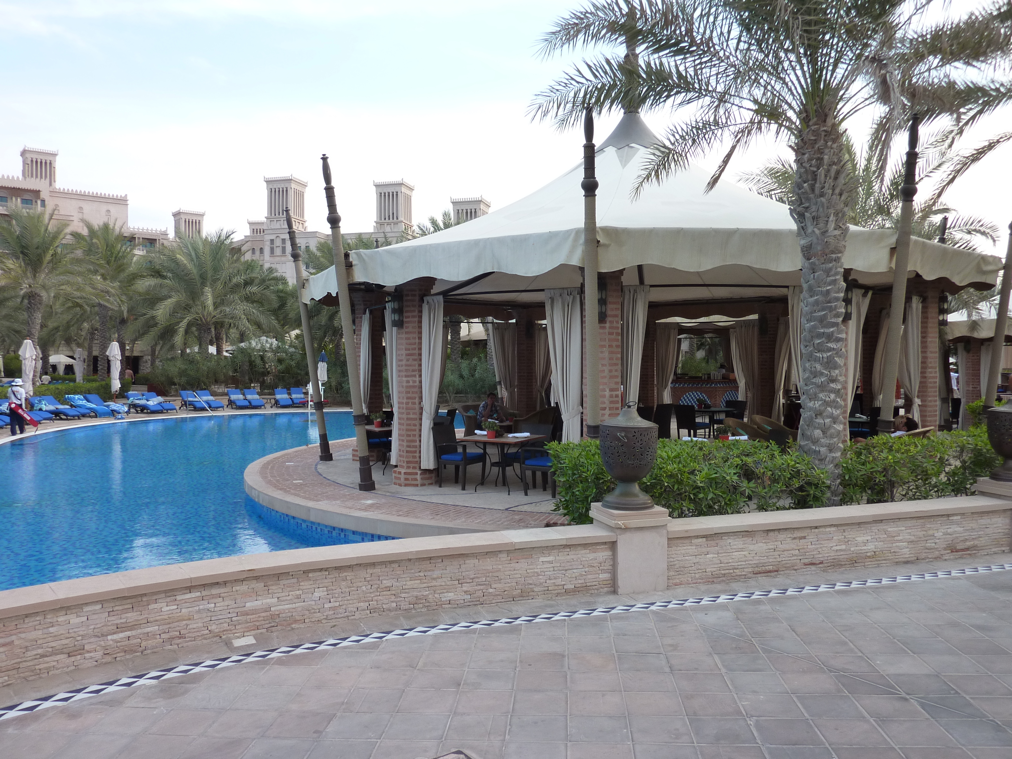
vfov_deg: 54.9
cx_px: 506
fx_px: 731
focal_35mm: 25
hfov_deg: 69.4
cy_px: 380
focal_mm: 4.1
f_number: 4
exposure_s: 1/100
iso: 125
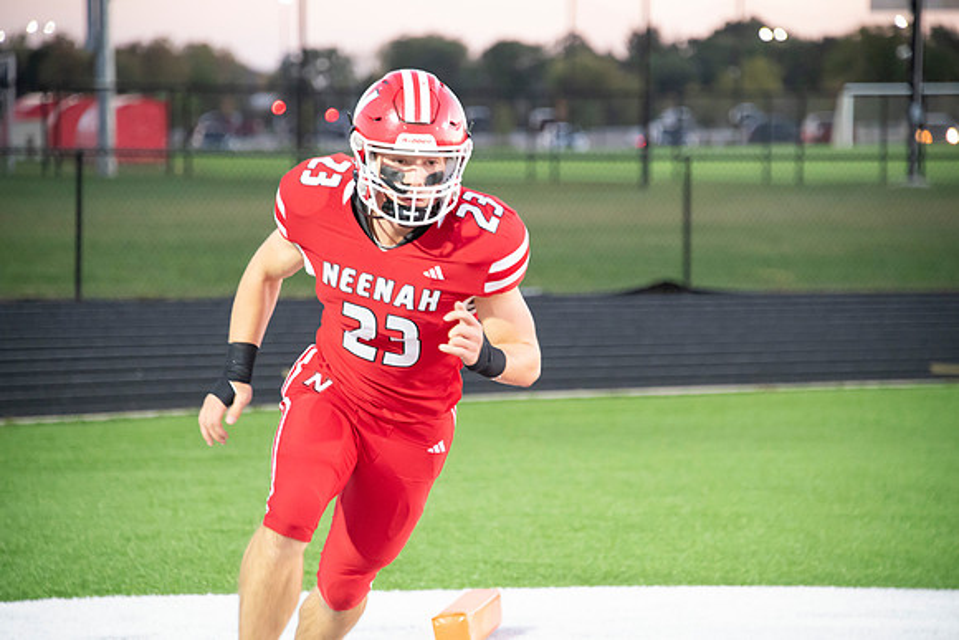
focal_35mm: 210
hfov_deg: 9.8
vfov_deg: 6.5
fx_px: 5595
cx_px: 480
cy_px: 320
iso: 8000
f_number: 5.6
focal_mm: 210
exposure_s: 1/160
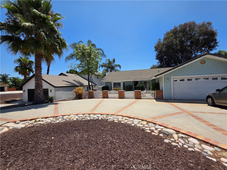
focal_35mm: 13
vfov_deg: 89.9
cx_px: 114
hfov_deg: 106.2
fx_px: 85
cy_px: 85
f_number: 1.9
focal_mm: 2.2
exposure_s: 1/2607
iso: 40
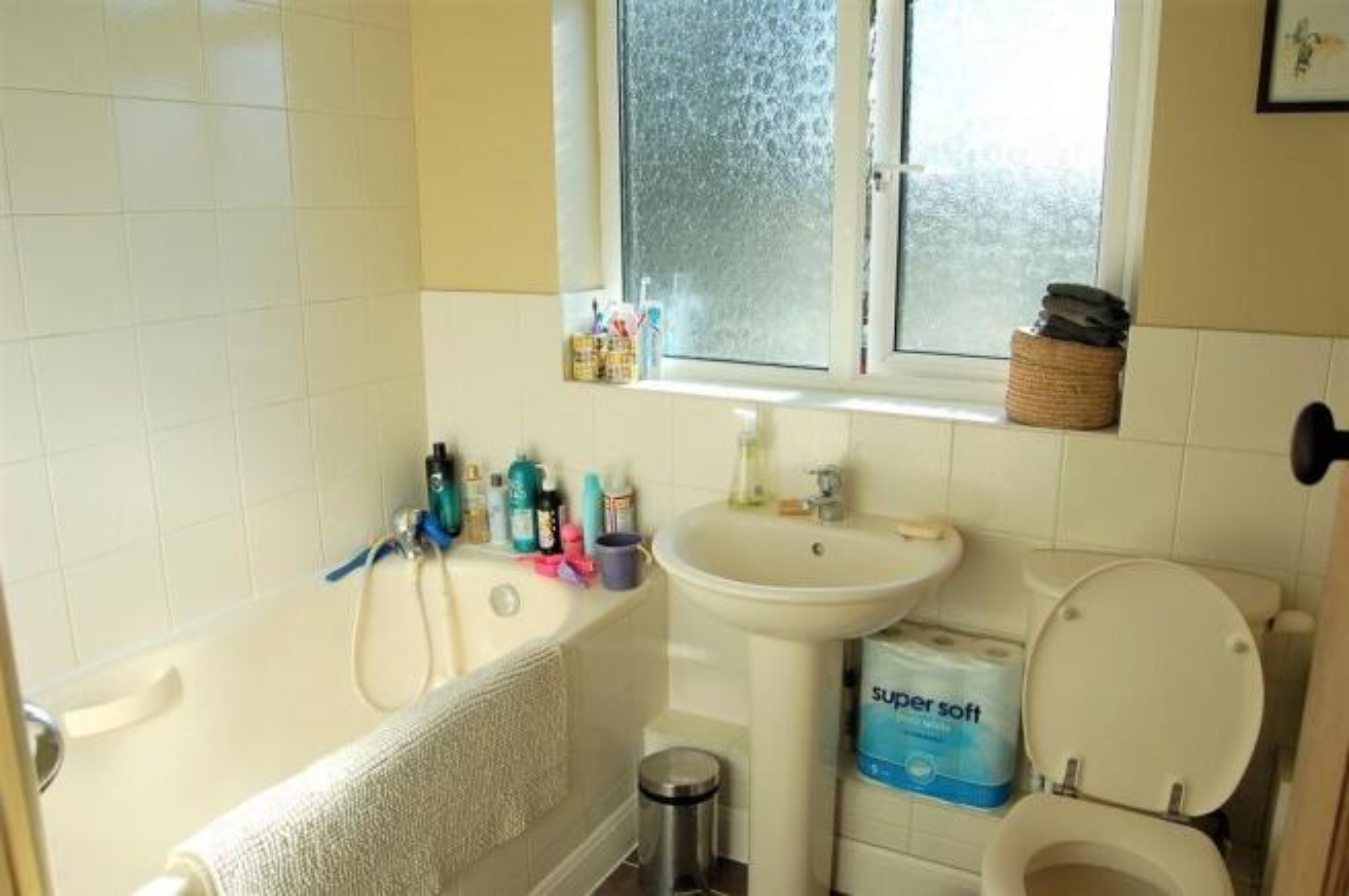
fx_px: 1011
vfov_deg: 47.8
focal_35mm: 27
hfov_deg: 67.4
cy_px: 448
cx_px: 674
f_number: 6.3
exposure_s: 1/160
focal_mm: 18
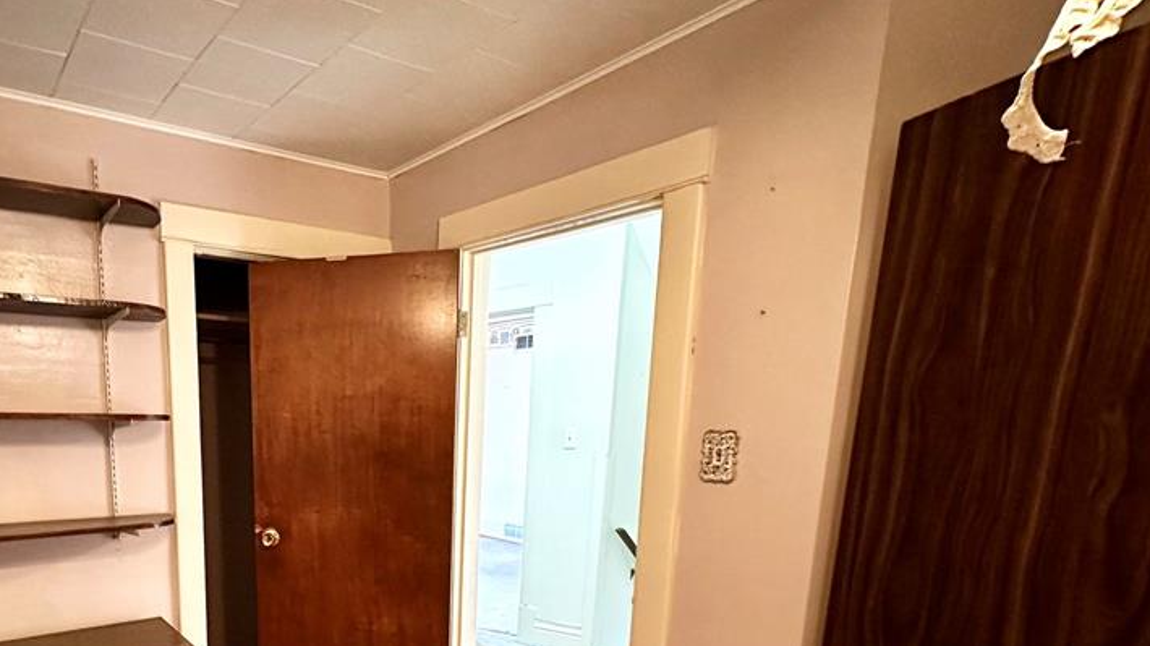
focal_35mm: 22
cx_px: 322
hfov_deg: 76.6
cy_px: 539
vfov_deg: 47.9
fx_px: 671
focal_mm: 2.22
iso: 800
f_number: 2.2
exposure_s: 1/60
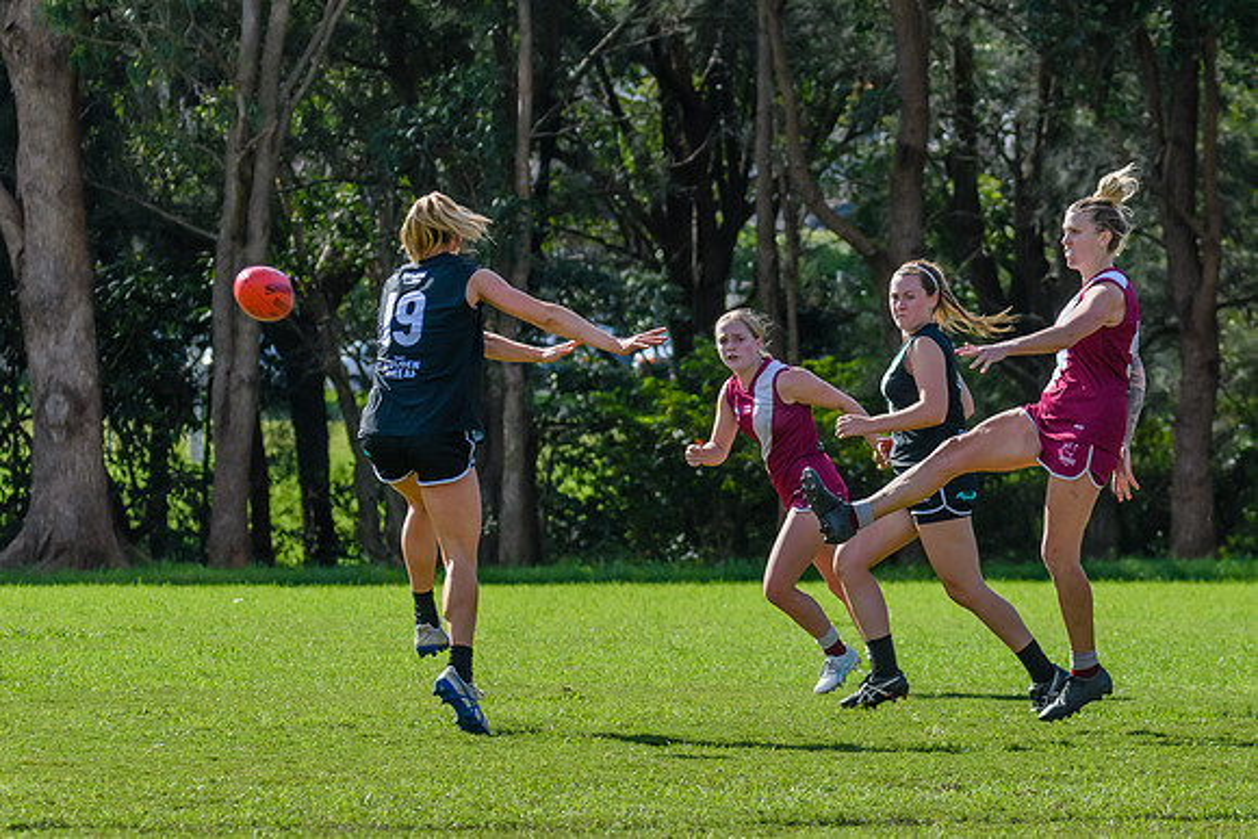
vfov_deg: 3.7
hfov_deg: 5.6
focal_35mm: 368
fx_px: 12876
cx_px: 856
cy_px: 484
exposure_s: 1/1250
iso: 800
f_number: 8
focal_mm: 170
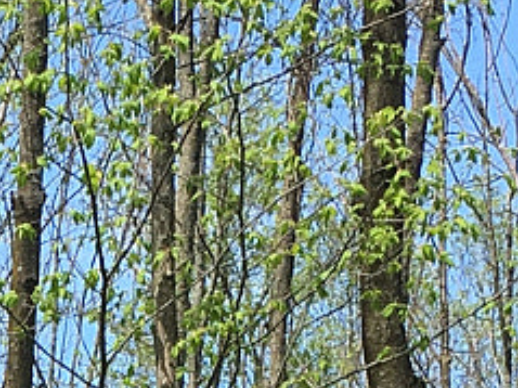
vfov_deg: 7.2
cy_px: 930
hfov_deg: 10.1
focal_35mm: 194
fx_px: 2902
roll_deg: -3.5
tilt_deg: +0.0
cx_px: -54
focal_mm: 4.15
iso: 25
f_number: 2.2
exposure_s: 1/712
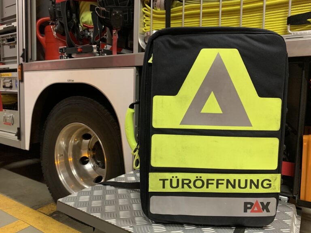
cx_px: 156
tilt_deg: -5.5
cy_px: 116
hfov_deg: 67.3
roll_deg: -2.1
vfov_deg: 53.1
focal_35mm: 26
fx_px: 234
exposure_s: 1/50
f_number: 1.8
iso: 320
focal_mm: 4.25
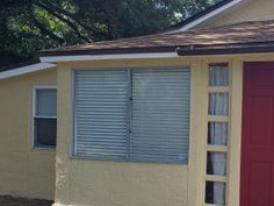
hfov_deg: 32.9
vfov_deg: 26.5
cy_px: 130
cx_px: 254
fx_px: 435
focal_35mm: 55
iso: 50
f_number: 2.4
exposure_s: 1/767
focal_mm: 4.3
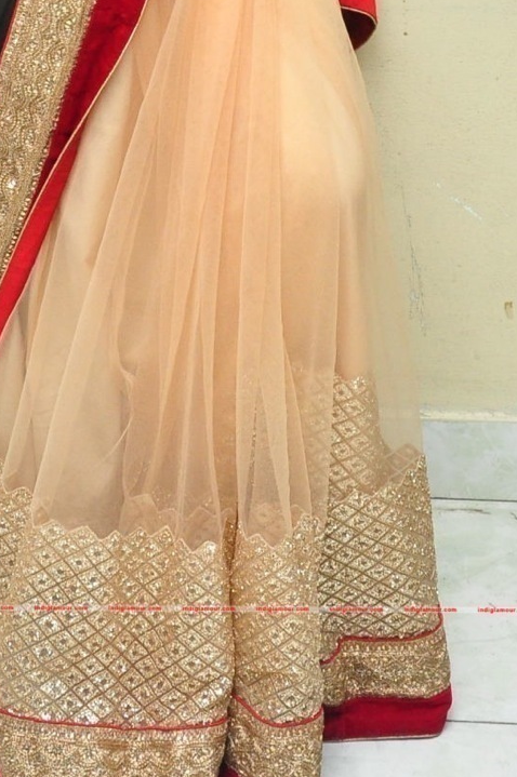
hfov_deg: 13.9
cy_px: -170
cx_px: 134
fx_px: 2115
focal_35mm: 98
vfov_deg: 19.5
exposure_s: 1/125
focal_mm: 26
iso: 1600
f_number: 7.1
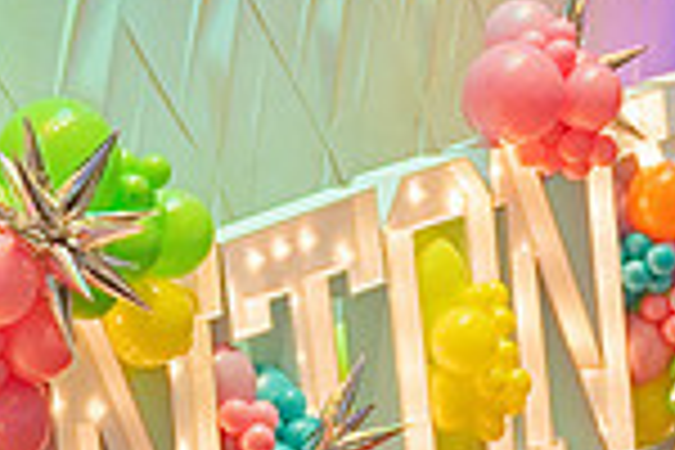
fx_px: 4200
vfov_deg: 6.1
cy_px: 659
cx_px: 63
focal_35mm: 224
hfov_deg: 9.2
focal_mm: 58
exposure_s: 1/200
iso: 640
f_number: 4
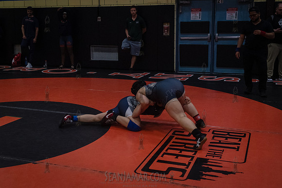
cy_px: 80
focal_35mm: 45
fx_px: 352
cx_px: 132
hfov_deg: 43.6
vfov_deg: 29.9
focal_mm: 35
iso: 5000
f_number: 3.2
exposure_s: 1/1000
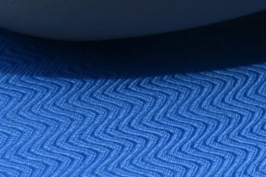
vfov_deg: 8.1
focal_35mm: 167
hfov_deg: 12.1
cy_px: -80
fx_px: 1237
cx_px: 281
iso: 200
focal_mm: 23
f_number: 8
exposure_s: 1/500
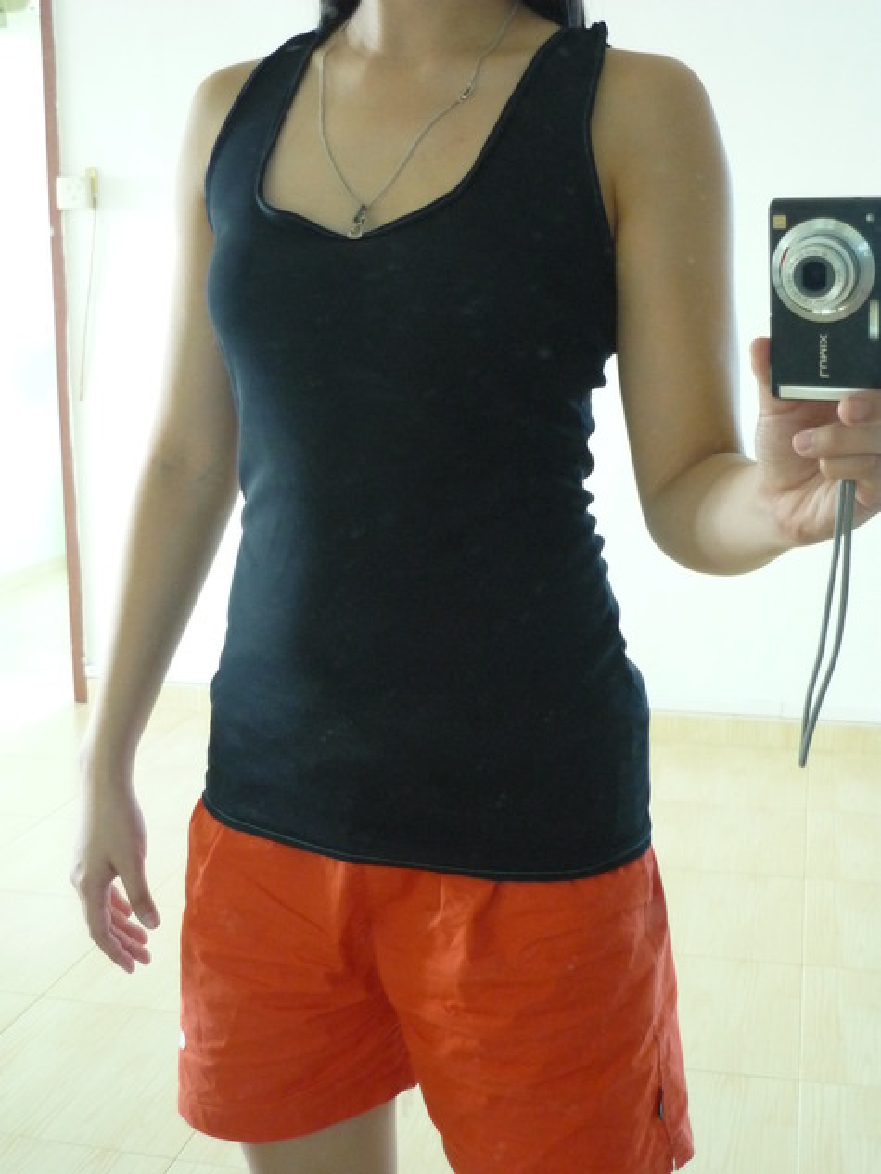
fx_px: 1493
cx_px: 440
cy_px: 587
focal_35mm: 44
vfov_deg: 42.9
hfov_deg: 32.9
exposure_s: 1/40
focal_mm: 7.2
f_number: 3
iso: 400
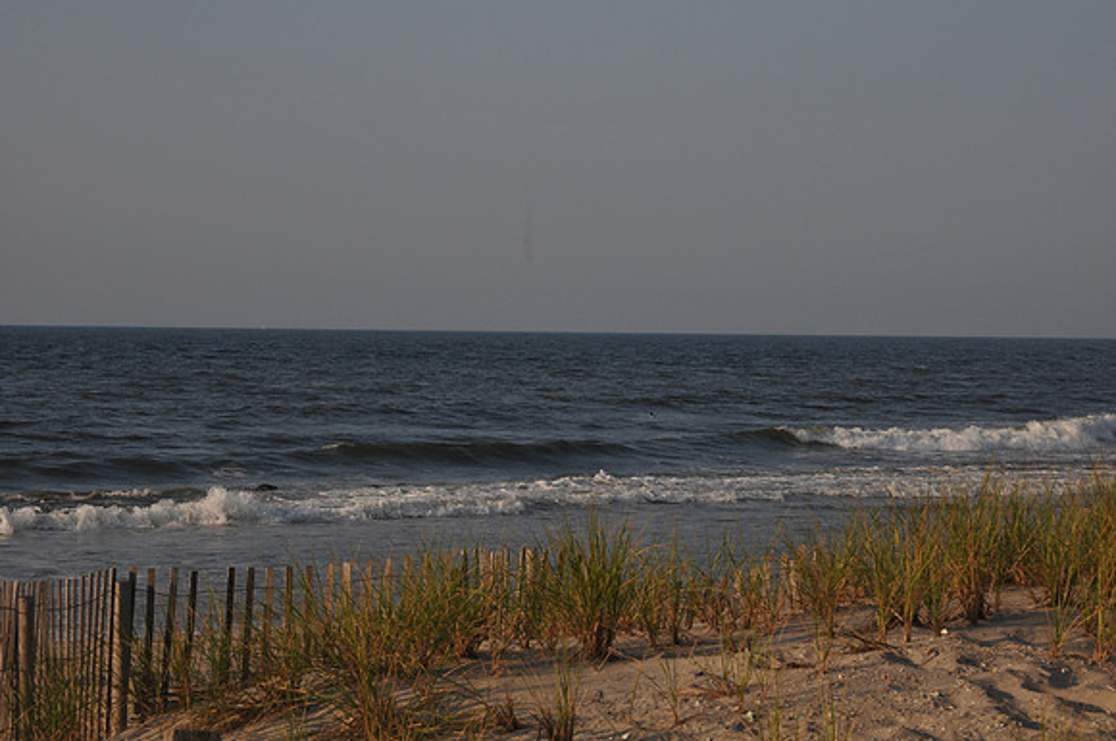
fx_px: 3250
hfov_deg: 19.5
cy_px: 370
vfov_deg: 13.0
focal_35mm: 105
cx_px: 558
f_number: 11
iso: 200
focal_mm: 70
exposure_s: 1/250
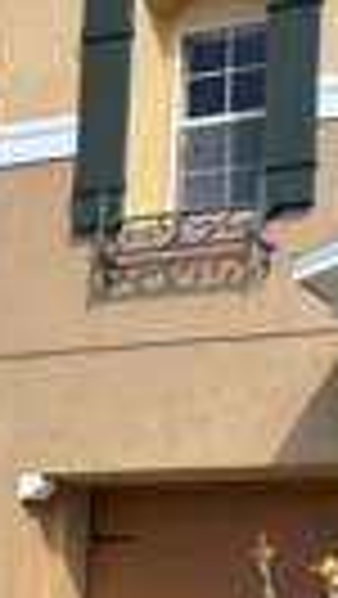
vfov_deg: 36.0
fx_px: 875
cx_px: 554
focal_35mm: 55
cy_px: 513
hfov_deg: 18.5
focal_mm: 2.22
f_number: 2.2
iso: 64
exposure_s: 1/427
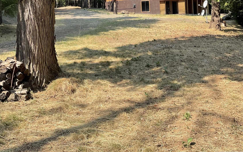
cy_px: 1
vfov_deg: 28.7
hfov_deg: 47.2
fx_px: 278
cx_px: 124
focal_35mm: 42
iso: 16
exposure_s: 1/635
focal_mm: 3
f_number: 1.8
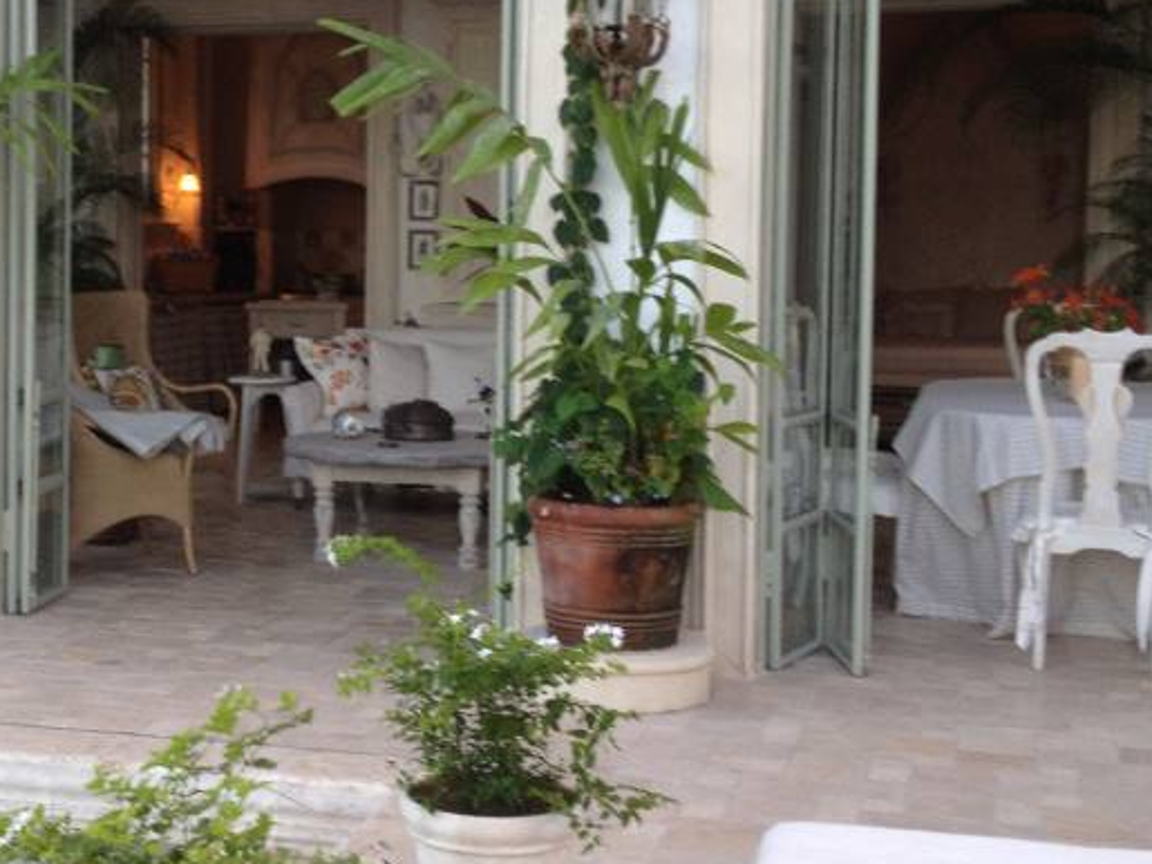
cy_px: 313
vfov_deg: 21.6
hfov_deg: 28.2
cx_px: 286
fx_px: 2262
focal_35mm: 68
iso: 80
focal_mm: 4.28
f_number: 2.4
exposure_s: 1/60
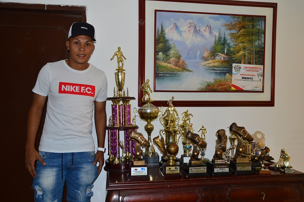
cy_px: 101
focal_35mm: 33
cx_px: 152
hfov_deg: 57.3
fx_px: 278
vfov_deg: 39.9
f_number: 3.8
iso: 200
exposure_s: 1/60
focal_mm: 22
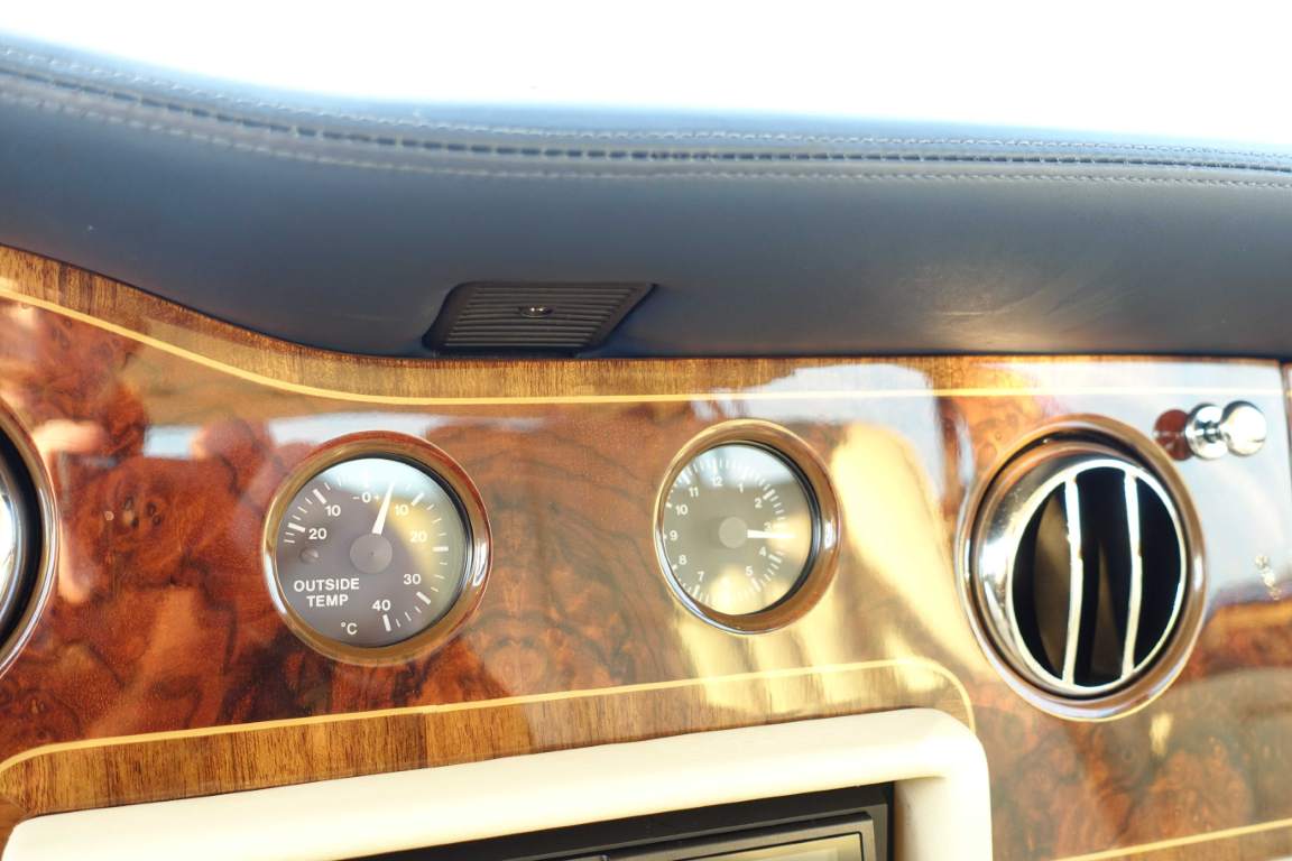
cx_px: 646
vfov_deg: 36.9
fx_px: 1292
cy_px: 430
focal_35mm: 36
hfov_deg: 53.1
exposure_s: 1/40
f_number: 2.8
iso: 250
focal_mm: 13.16
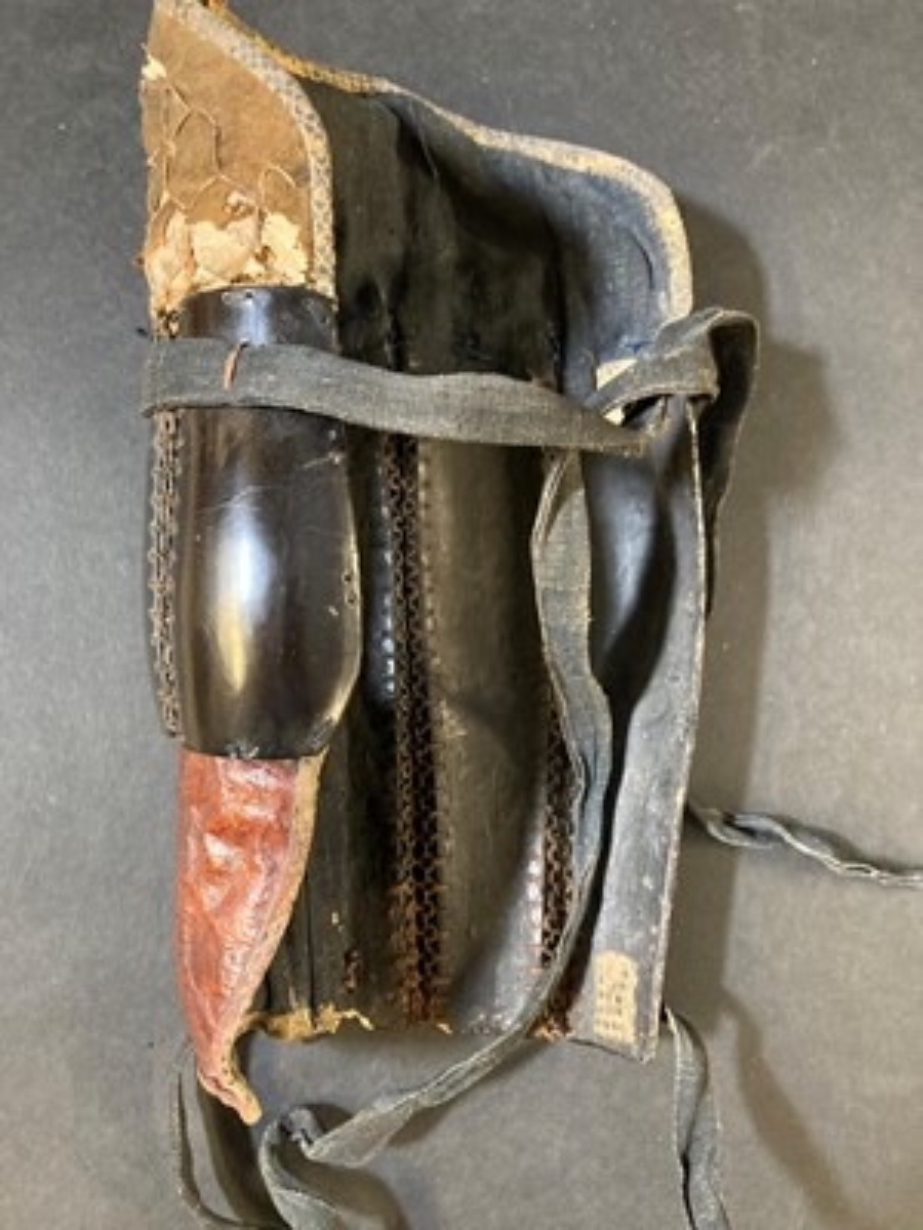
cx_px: 462
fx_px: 995
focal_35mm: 28
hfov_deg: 49.7
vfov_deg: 63.4
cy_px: 615
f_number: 1.8
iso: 320
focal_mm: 3.99
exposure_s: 1/33
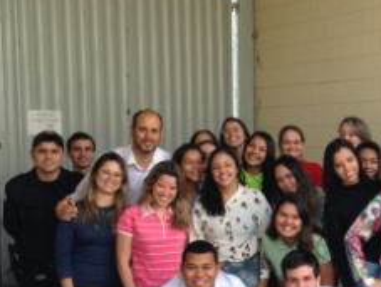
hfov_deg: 28.1
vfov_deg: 22.5
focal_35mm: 65
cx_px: 373
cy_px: 211
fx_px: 717
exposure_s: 1/134
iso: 50
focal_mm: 4.12
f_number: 2.4
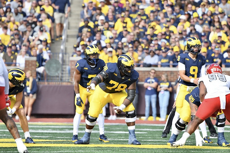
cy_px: 76
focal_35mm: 555
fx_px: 3544
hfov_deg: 3.7
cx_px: 115
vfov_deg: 2.5
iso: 500
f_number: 5.6
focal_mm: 370
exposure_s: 1/800
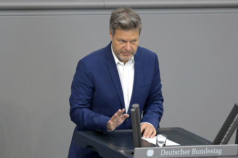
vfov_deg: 3.3
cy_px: 79
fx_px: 2708
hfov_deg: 5.0
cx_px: 119
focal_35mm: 410
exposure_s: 1/320
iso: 8000
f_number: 5.6
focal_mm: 410
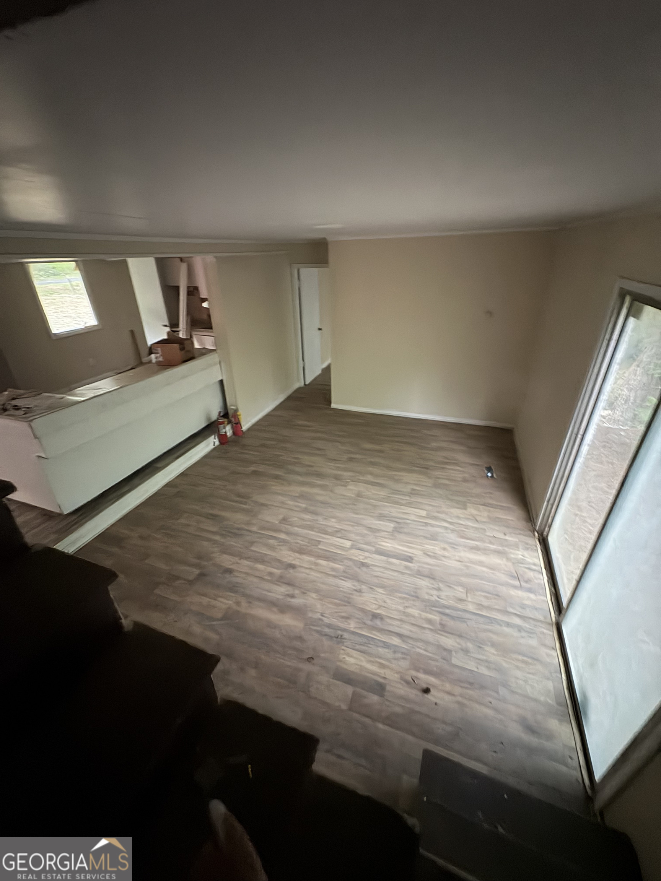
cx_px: 330
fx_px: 356
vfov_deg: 102.1
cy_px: 440
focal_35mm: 14
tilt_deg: -27.5
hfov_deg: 85.7
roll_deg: +3.7
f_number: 2.2
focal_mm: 2.22
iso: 1000
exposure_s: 1/14
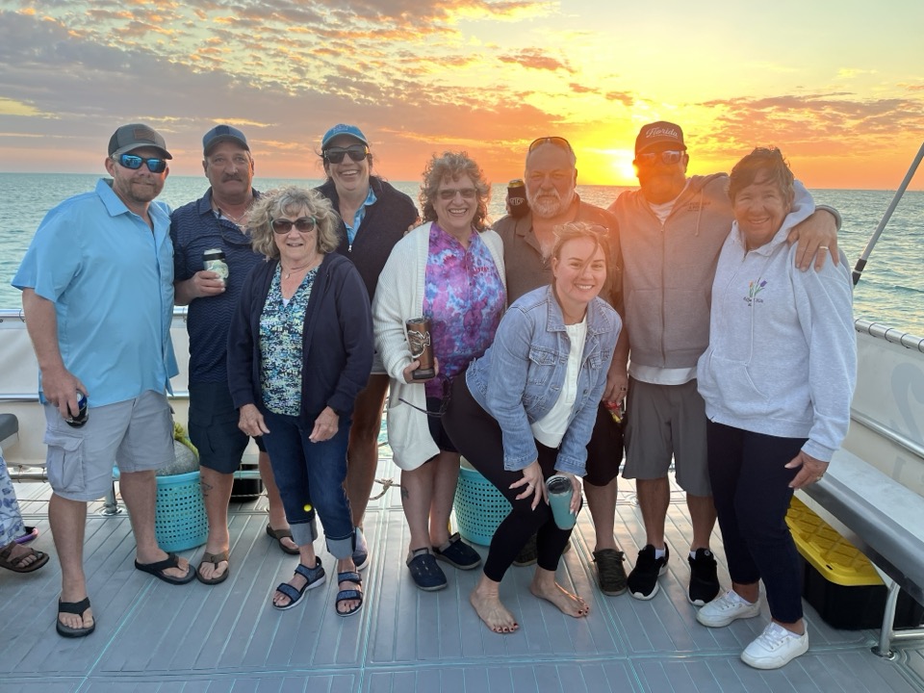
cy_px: 346
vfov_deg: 53.1
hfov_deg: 67.3
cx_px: 462
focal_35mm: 26
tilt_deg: -15.0
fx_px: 694
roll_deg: -1.9
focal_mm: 5.1
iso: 50
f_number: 1.6
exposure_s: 1/147
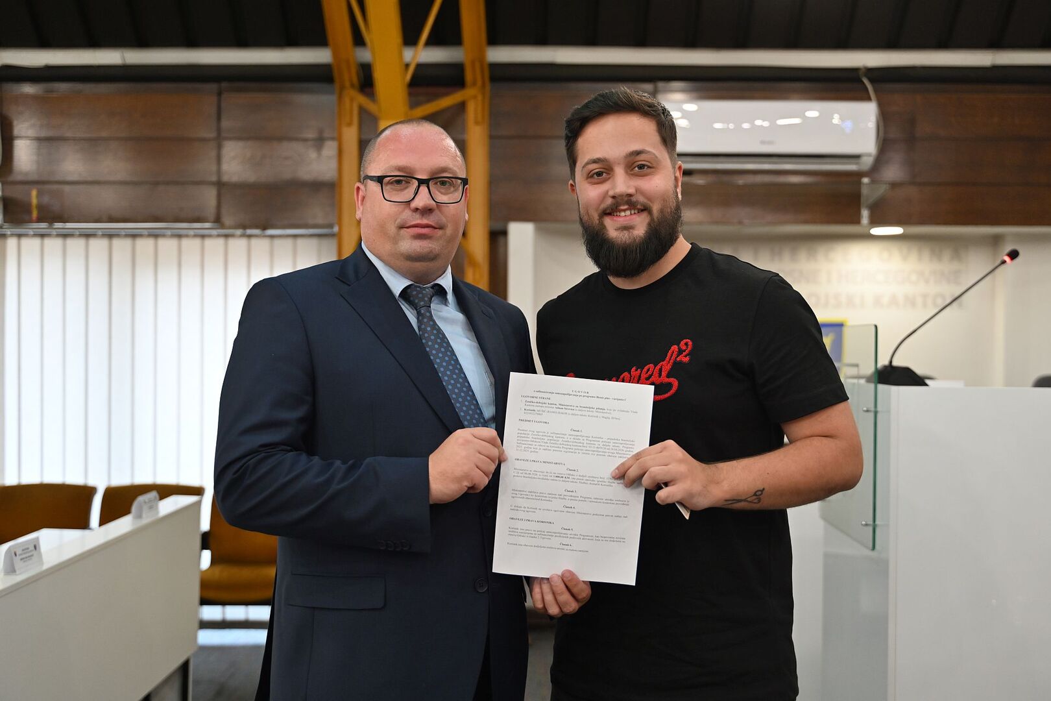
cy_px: 350
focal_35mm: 41
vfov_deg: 32.6
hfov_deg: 47.4
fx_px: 1197
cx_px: 526
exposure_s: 1/125
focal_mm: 41
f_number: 2.8
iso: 800
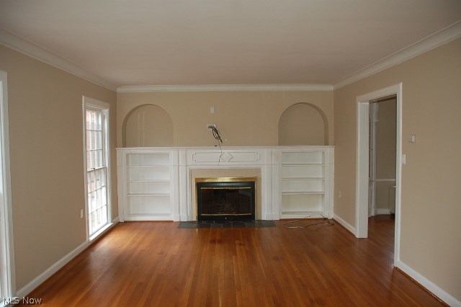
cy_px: 154
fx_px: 384
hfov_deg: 62.0
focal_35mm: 30
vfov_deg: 43.6
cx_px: 230
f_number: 3.8
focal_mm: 20
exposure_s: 1/60
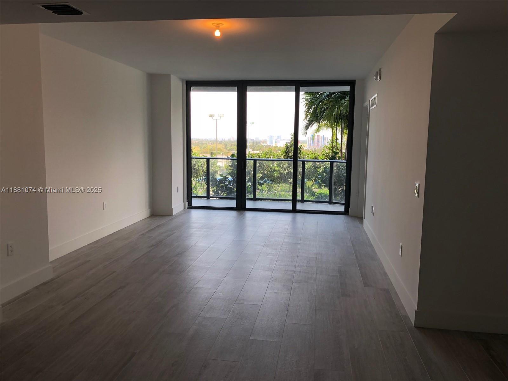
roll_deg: -0.3
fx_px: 411
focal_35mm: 28
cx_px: 254
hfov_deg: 63.4
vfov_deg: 49.7
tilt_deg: -5.6
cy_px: 190
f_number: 1.8
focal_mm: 4
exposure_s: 1/120
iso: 40
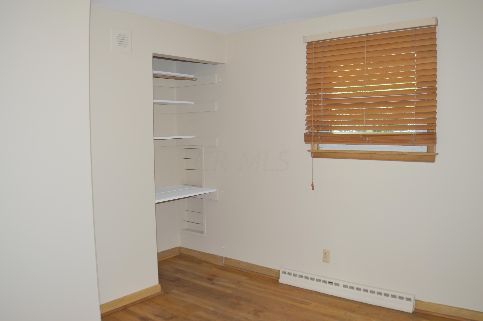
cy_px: 160
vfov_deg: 34.1
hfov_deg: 49.6
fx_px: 523
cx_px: 242
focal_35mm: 39
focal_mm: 26
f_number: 4
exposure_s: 1/60
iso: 100
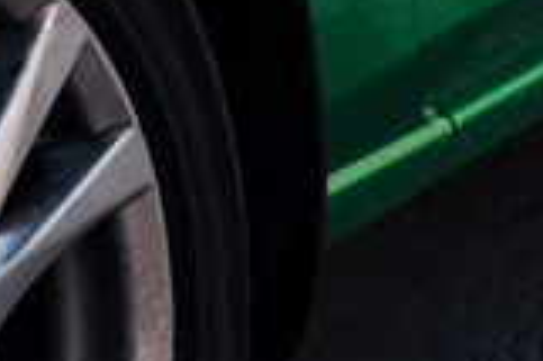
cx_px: 938
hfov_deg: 4.7
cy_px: 216
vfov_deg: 3.1
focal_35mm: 436
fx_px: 6570
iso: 200
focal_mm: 70
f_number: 5
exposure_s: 1/400
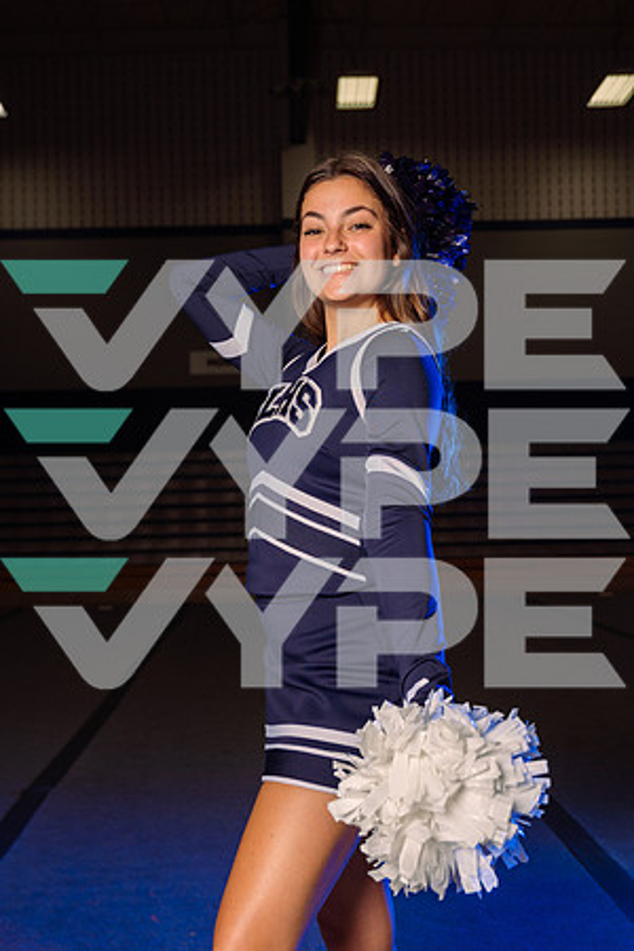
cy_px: 476
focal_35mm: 44
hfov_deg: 30.5
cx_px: 317
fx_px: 1162
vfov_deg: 44.5
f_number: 5.6
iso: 100
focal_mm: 44
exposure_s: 1/250
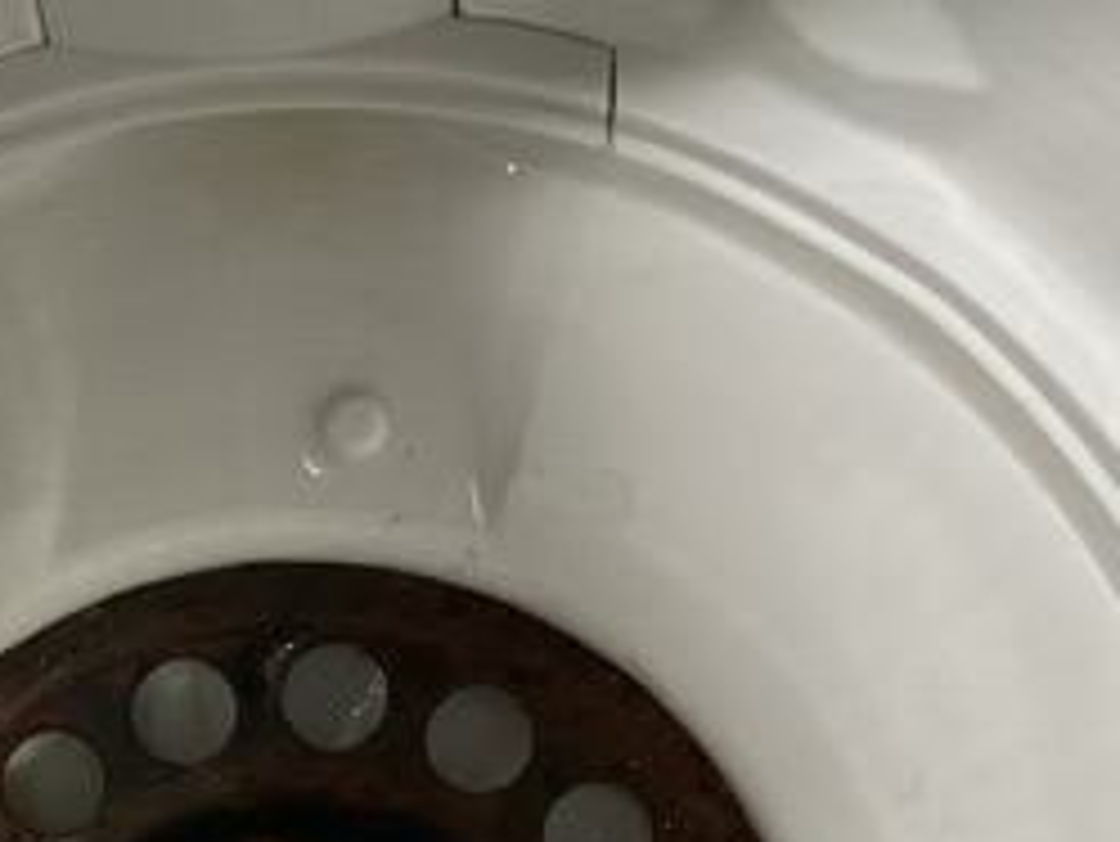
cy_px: 1135
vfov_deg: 15.1
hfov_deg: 20.5
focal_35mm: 93
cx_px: 40
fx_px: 3010
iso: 250
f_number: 1.8
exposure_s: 1/60
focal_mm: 3
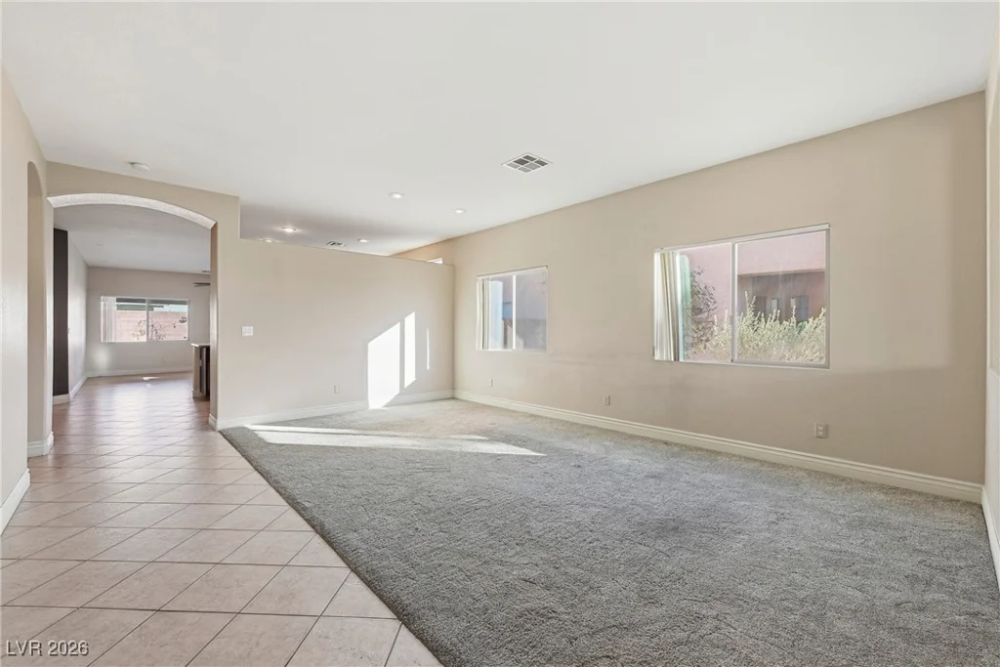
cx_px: 500
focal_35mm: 15
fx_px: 417
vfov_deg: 77.3
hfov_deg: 100.4
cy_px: 334
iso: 1000
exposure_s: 1/1000
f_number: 9
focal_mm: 15
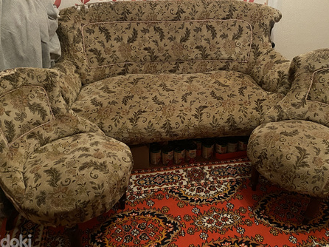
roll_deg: -0.6
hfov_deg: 52.6
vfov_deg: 40.5
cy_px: 101
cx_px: 179
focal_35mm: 35
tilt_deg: -28.7
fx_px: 332
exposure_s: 1/25
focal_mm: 4.25
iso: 800
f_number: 1.8
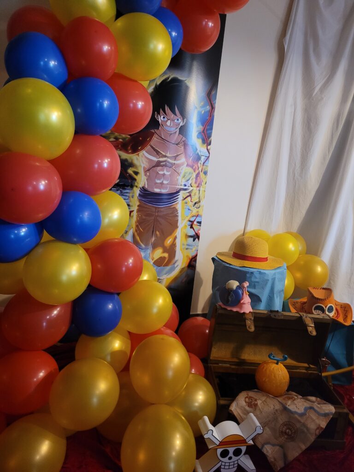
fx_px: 355
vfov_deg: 67.3
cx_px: 177
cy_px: 236
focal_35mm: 26
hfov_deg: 53.1
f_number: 1.8
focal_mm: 5.4
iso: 640
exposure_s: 1/50
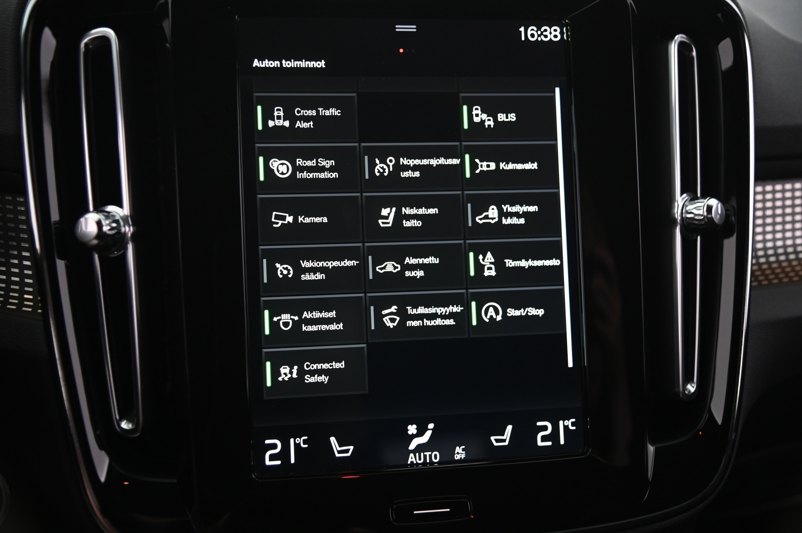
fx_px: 979
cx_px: 401
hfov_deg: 44.5
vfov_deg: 30.5
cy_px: 266
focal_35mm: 44
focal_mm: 44
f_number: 4
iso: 2000
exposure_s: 1/20
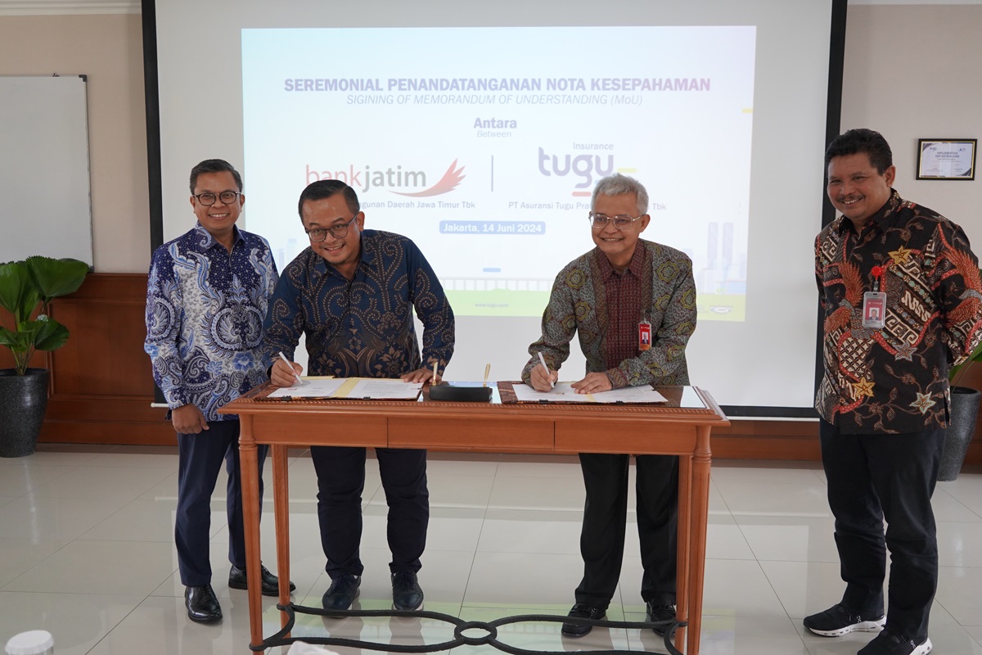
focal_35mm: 34
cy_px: 328
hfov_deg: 55.8
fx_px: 927
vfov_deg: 38.9
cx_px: 491
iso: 2000
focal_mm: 34
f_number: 4
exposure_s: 1/160
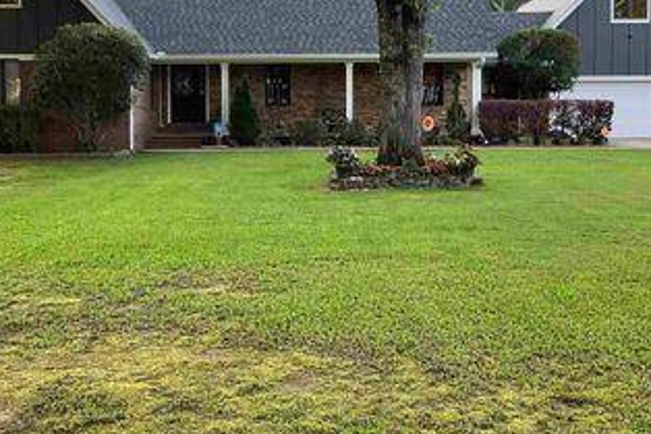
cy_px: 134
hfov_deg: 41.1
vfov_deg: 27.8
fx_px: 868
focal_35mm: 48
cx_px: 288
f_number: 1.8
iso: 40
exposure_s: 1/120
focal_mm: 3
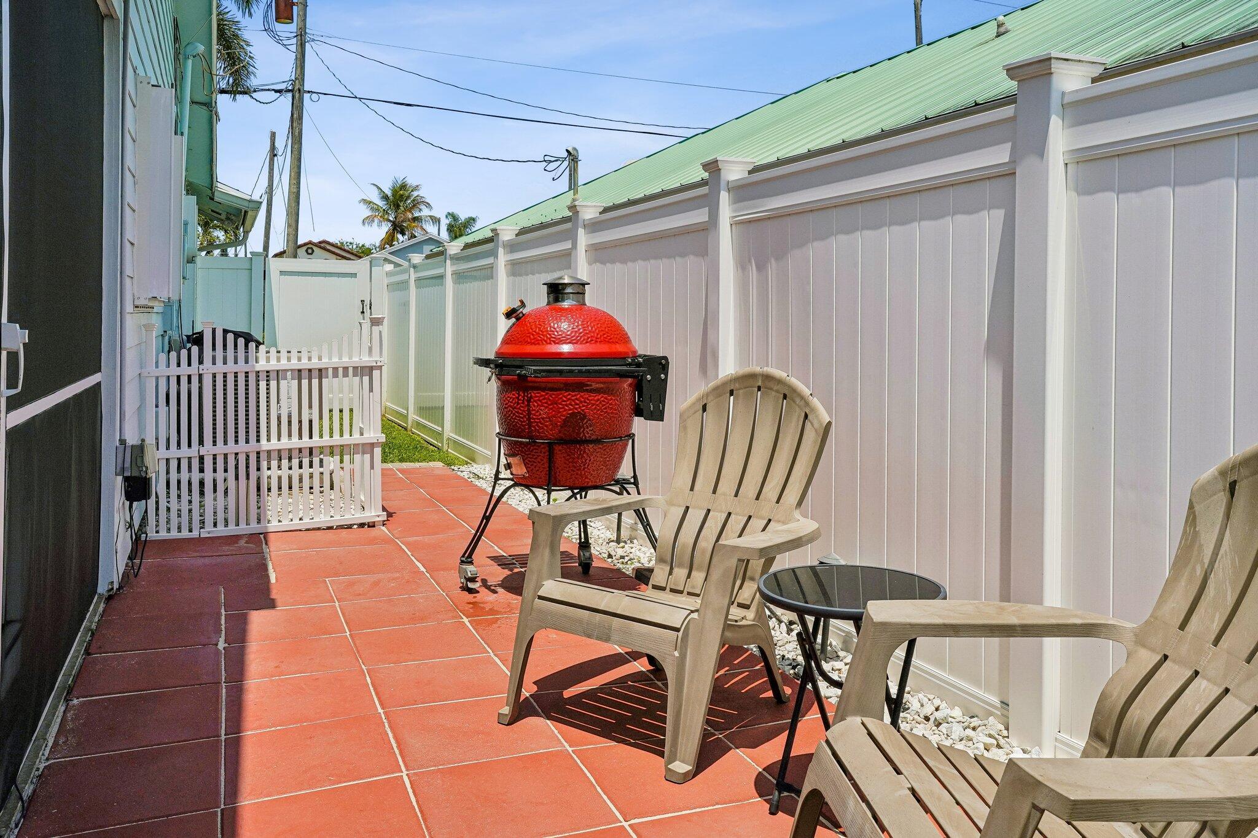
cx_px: 629
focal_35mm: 29
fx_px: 1013
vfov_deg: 45.0
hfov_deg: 63.7
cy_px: 419
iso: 400
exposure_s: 1/1600
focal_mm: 29
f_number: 11
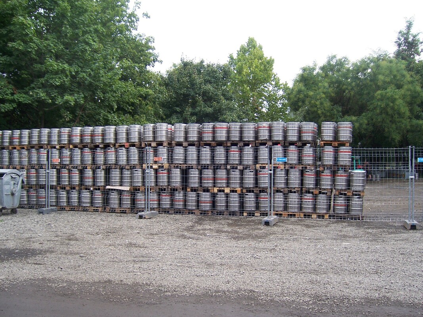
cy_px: 158
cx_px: 212
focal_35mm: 36
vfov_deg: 39.6
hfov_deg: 51.4
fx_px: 440
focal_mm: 6.2
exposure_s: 1/200
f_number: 2.8
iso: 80
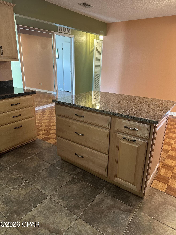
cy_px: 118
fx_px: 163
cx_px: 88
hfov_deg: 56.8
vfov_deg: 71.6
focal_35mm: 24
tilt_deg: -18.4
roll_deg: -1.1
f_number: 1.78
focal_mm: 6.86
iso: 400
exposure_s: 1/60
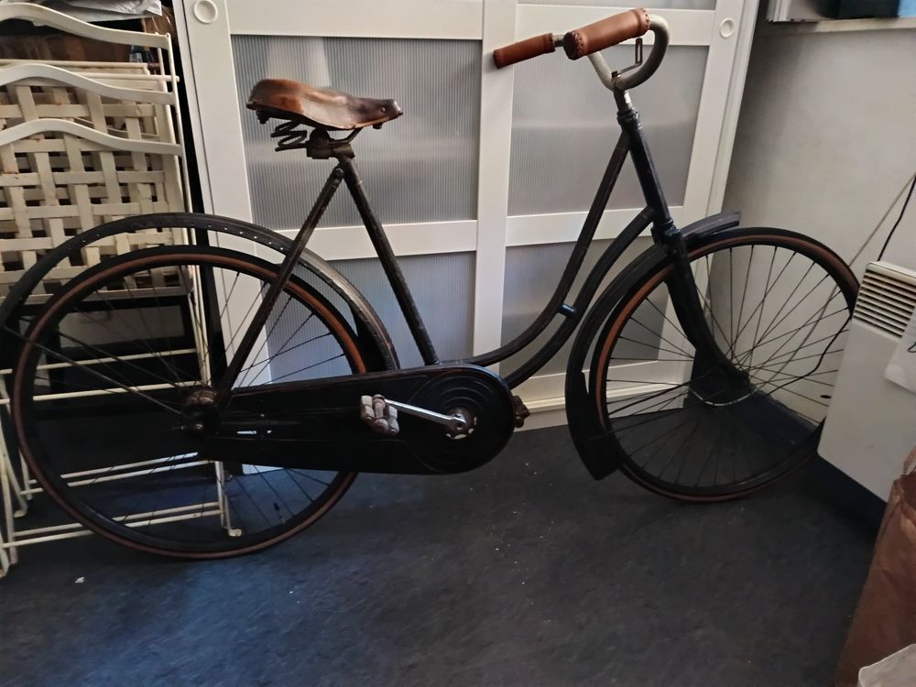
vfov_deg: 56.8
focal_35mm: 24
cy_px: 344
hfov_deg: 71.6
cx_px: 458
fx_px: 635
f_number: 1.7
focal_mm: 5.31
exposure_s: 1/10
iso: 10034
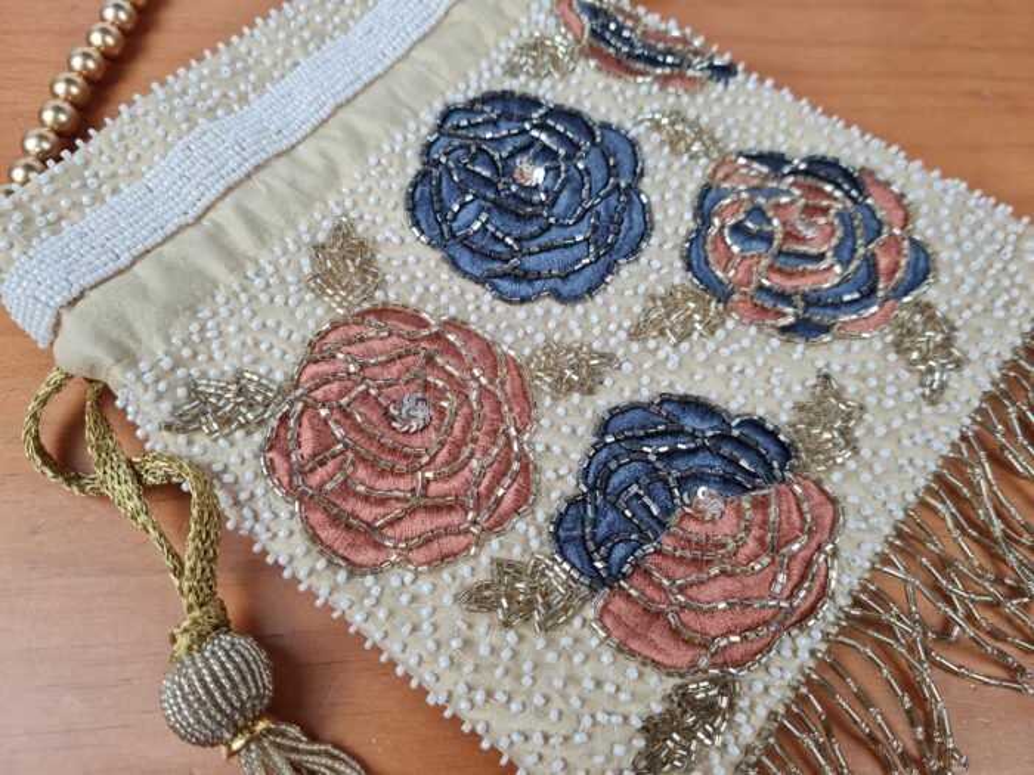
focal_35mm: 26
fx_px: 777
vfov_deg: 53.1
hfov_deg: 67.3
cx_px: 517
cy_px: 388
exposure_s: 1/120
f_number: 1.8
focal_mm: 5.4
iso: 80
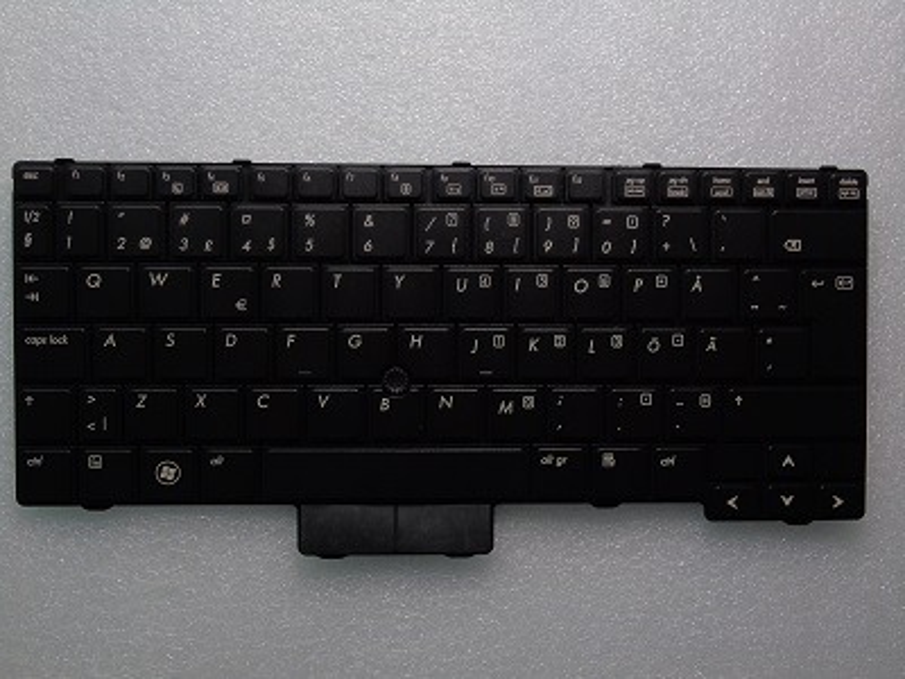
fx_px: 1046
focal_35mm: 40
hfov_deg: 46.8
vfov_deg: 36.0
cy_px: 340
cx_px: 452
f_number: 5.8
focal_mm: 7.1
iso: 100
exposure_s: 1/13
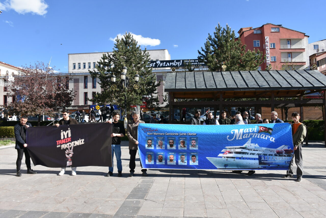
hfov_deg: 67.4
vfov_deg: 47.9
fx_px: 244
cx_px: 163
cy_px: 109
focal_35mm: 27
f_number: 8
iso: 280
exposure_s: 1/500
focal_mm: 18
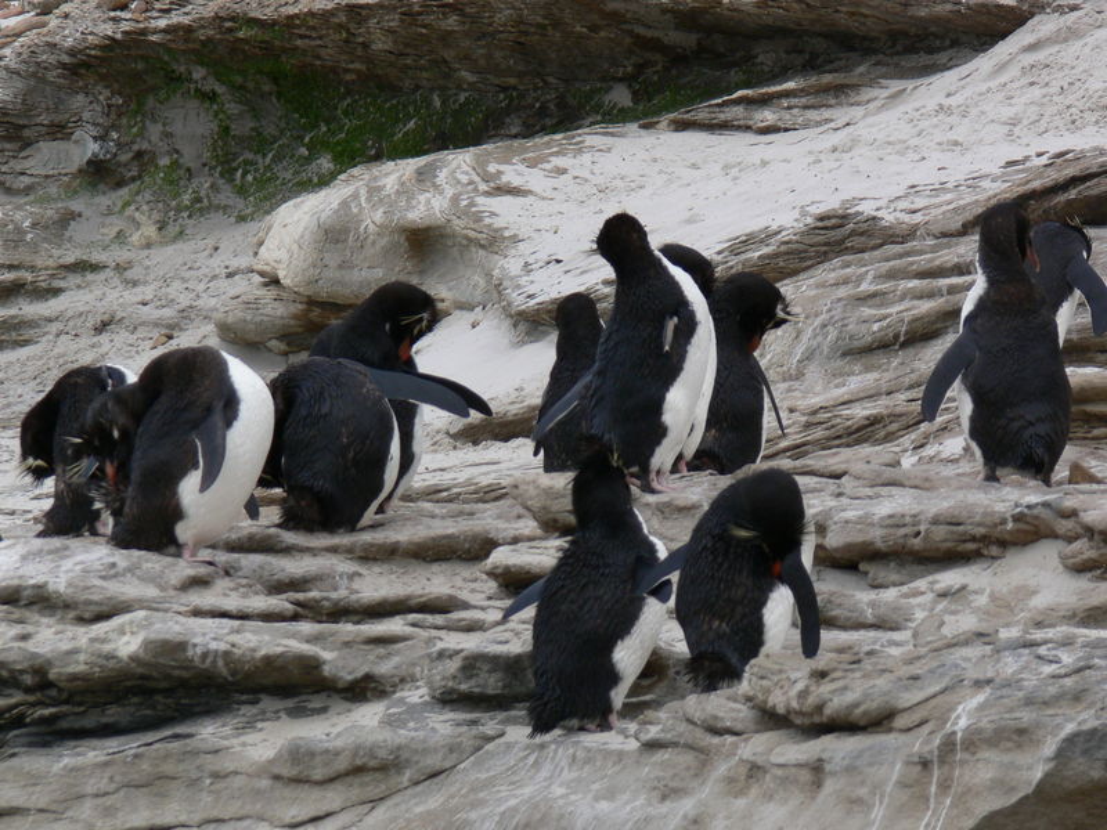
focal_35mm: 286
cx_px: 554
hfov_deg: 6.9
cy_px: 415
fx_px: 9146
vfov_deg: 5.2
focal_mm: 47.5
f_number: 5.6
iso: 80
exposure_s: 1/200
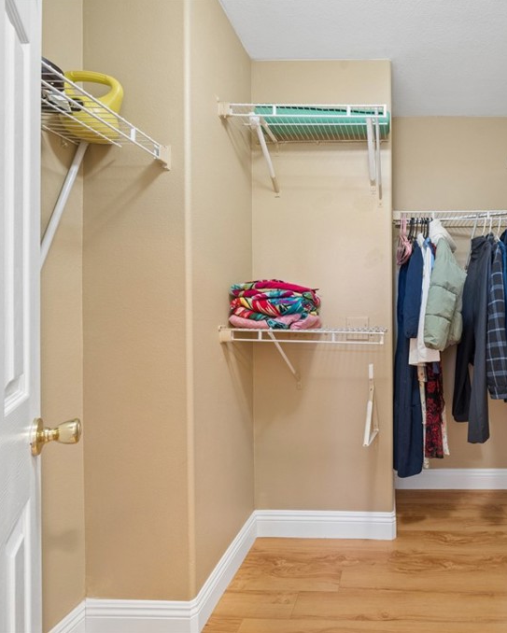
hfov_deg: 70.8
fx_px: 319
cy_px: 315
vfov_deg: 89.6
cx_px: 391
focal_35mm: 17
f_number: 8
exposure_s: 1/4
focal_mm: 12
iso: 800
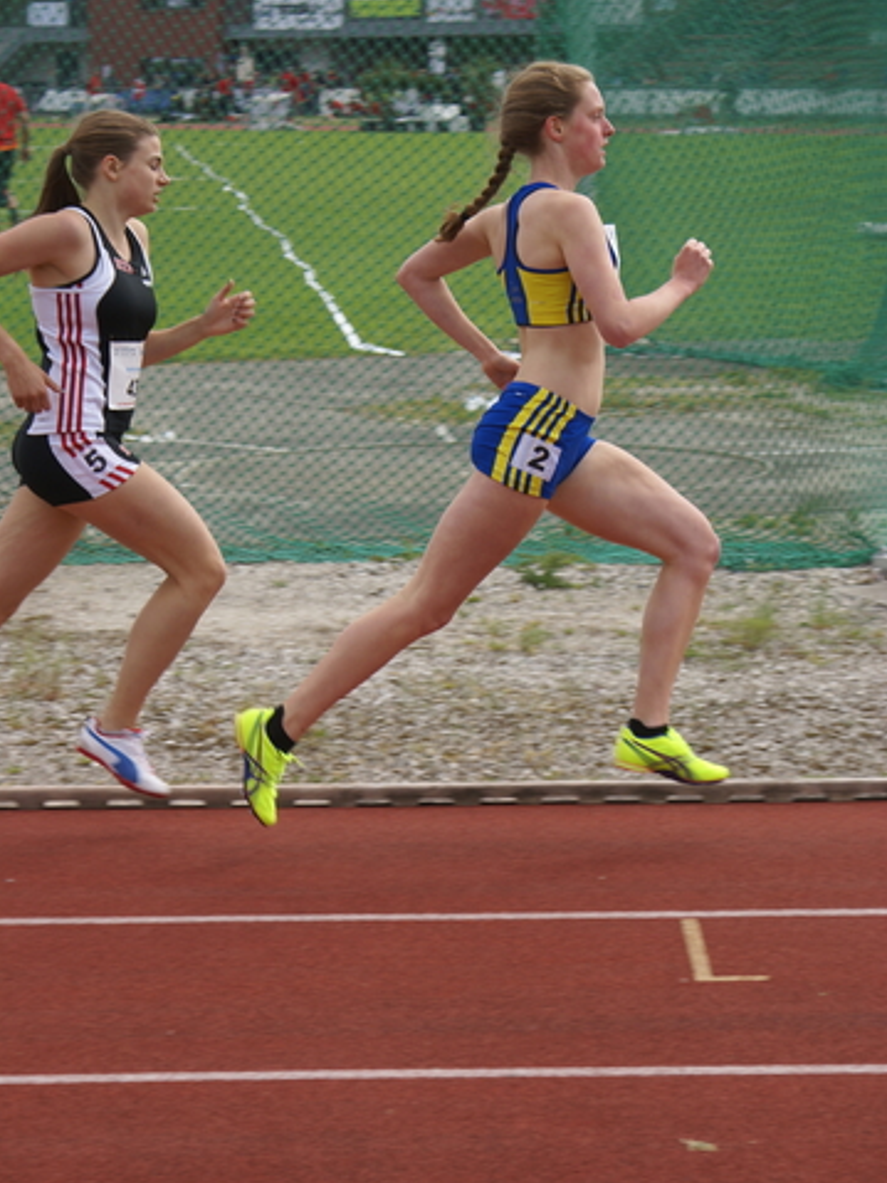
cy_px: 566
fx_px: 3897
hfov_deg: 13.0
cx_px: 444
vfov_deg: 17.3
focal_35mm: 114
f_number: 6.3
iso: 100
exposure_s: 1/320
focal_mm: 70
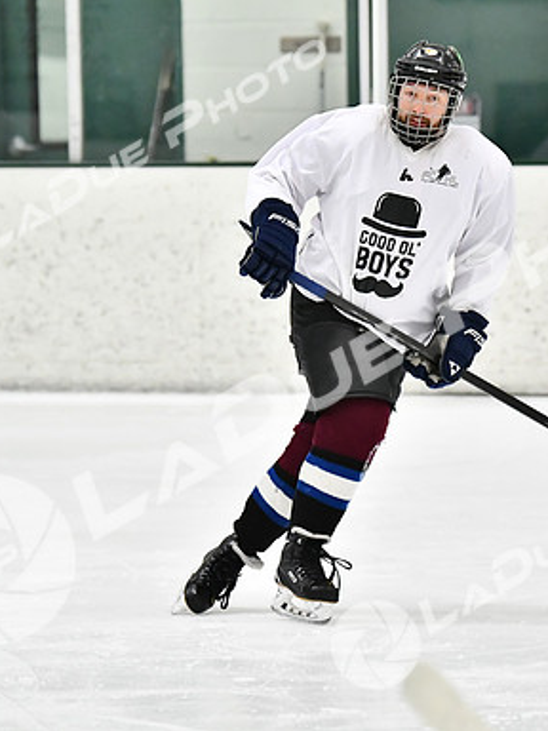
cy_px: 365
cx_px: 327
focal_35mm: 283
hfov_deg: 5.3
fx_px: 5973
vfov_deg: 7.0
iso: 5000
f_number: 2.8
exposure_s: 1/1250
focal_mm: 130
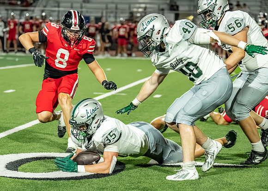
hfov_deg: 13.6
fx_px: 1120
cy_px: 130
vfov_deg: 9.8
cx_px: 119
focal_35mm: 147
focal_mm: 88
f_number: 2.8
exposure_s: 1/1250
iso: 6400
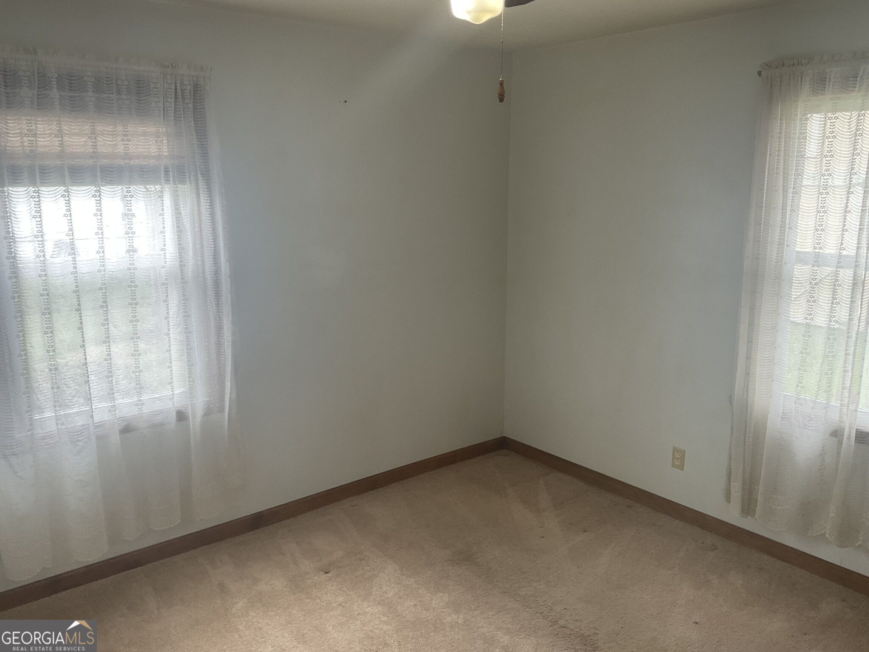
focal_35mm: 29
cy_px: 326
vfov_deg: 48.2
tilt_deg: -12.1
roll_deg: -0.3
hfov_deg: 61.7
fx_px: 728
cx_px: 434
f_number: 1.8
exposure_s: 1/120
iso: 64
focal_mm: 3
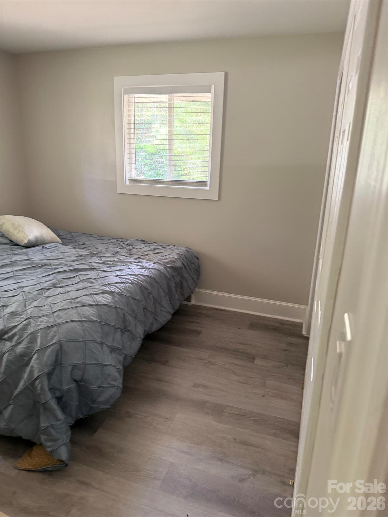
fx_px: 359
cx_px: 194
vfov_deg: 71.6
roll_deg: +0.5
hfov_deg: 56.8
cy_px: 258
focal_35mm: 24
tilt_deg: -16.2
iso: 320
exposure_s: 1/60
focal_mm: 6.76
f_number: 1.78
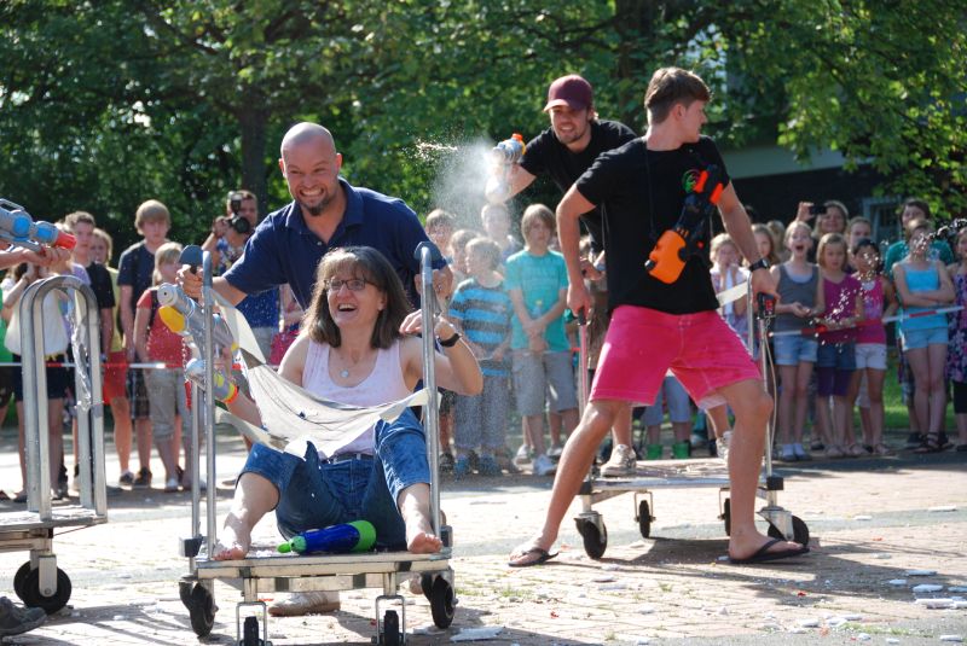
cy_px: 323
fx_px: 3025
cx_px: 484
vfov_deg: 12.2
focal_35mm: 112
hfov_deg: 18.2
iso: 200
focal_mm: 75
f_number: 5.3
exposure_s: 1/250
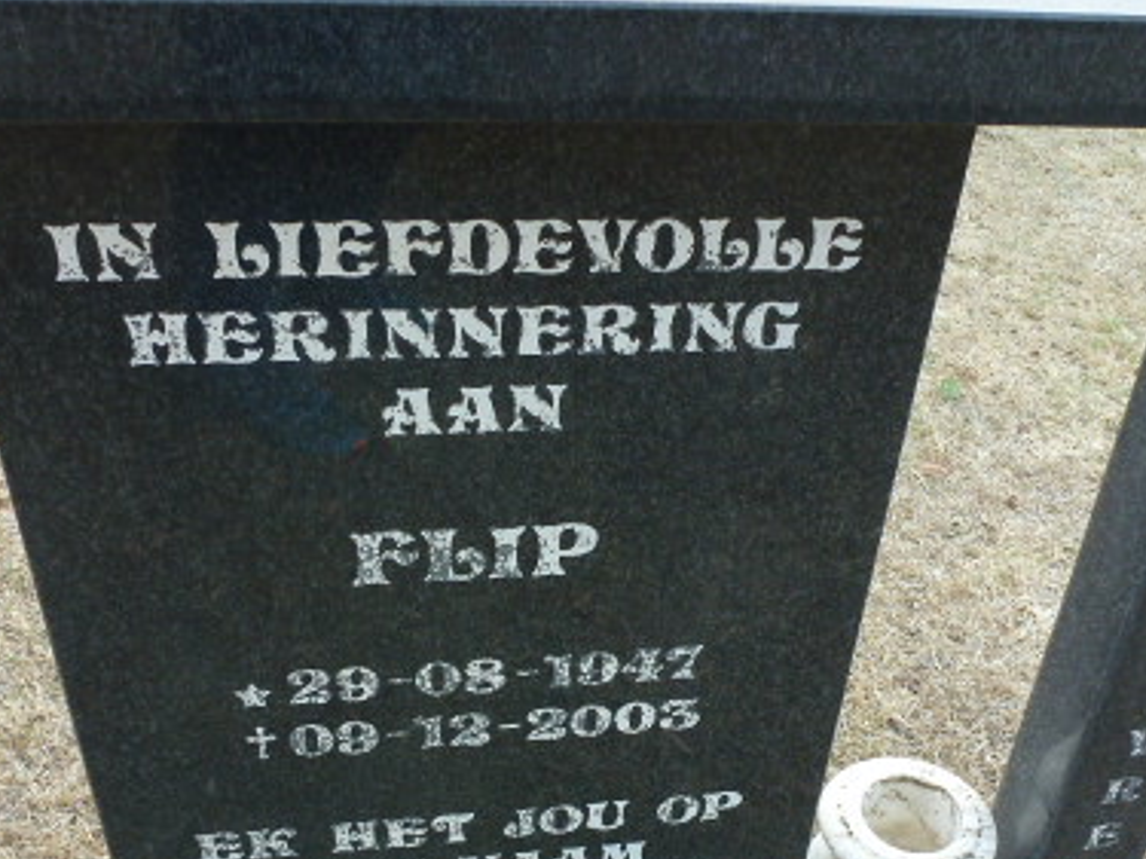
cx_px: 642
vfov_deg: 34.1
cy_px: 685
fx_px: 1357
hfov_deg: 45.7
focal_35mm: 41
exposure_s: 1/125
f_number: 4
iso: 100
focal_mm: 4.3
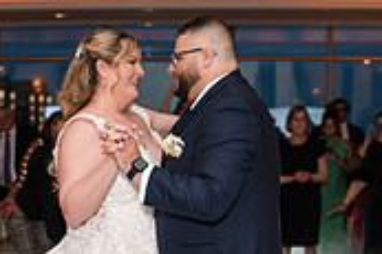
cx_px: 139
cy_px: 232
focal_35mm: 84
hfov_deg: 24.1
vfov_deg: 16.0
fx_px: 890
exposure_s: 1/60
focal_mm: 24
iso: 800
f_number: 2.8
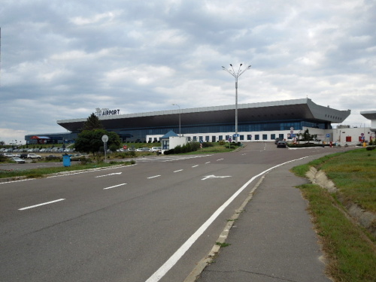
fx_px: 380
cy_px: 141
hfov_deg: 52.6
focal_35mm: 35
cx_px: 188
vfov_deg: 40.7
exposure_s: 1/160
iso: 100
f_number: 3.7
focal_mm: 6.3
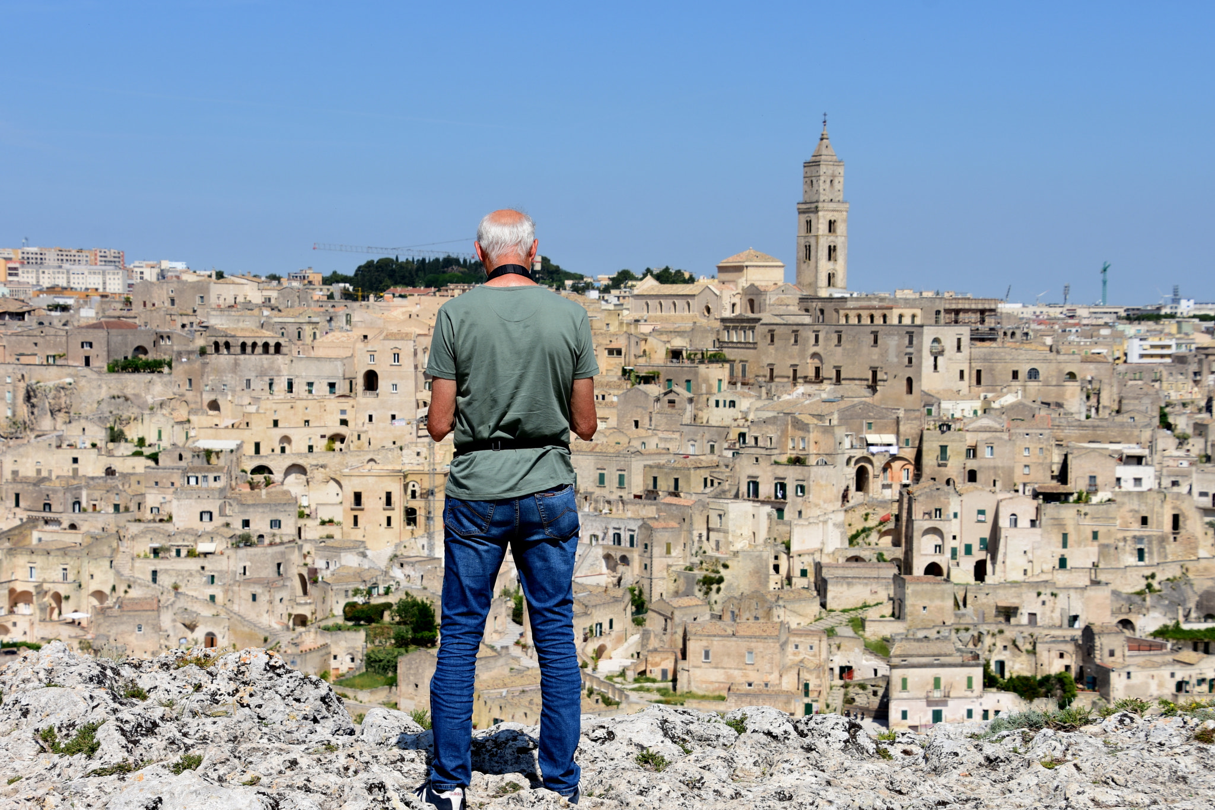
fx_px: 1923
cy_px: 405
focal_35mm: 57
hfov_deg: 35.1
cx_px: 608
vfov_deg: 23.8
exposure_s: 1/400
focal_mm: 38
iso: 100
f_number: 8
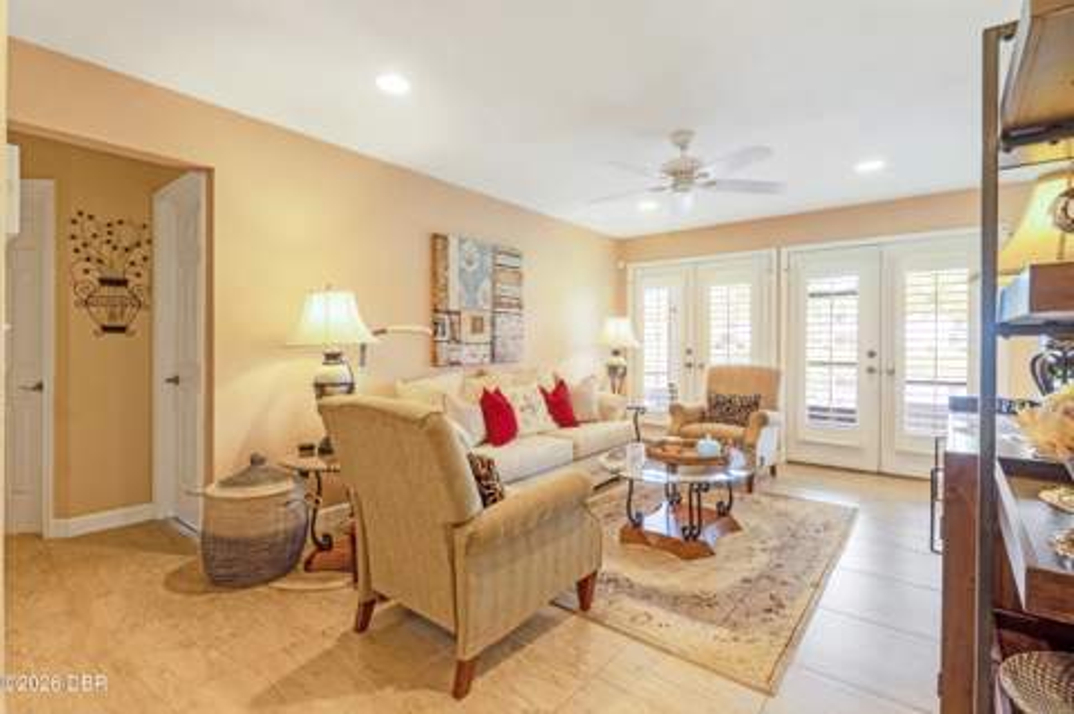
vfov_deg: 71.9
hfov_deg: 95.0
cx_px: 537
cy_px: 357
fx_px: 492
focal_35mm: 16
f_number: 9
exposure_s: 1/100
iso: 250
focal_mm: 11
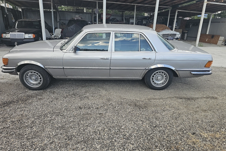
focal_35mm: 24
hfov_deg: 73.8
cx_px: 113
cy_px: 76
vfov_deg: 53.1
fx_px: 151
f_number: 1.7
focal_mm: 6.3
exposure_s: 1/100
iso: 12
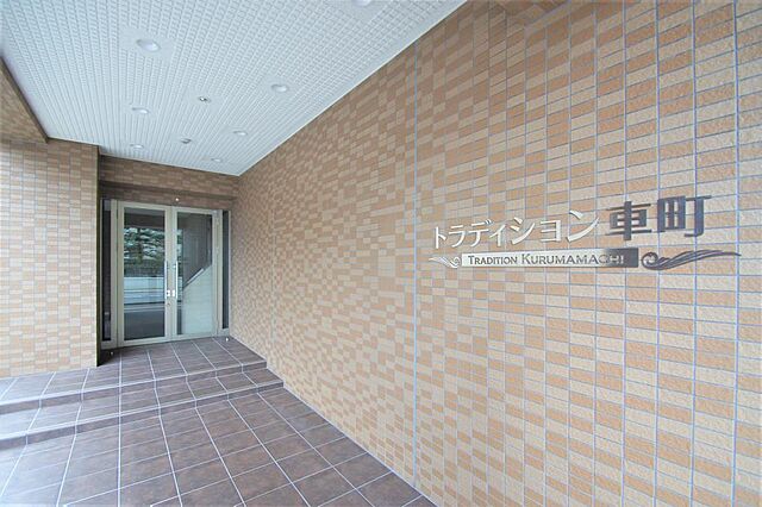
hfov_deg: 100.4
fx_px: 317
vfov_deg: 77.3
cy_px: 254
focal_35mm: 15
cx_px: 381
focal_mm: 10
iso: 100
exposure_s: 1/50
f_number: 4.5
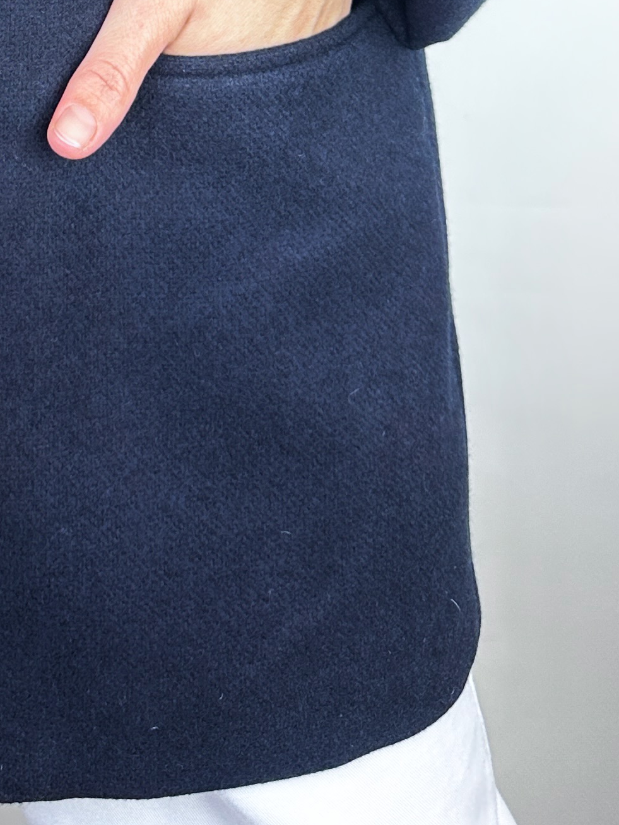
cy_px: -363
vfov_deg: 22.3
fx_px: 1764
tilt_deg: -5.4
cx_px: -59
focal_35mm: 74
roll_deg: -1.1
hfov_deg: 19.1
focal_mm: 6.86
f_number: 1.78
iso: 80
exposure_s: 1/100
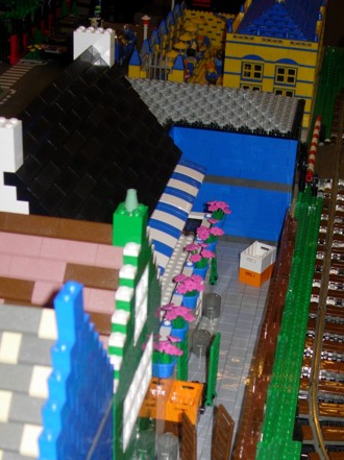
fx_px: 916
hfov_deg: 21.3
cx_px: 186
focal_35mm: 69
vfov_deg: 27.3
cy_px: 406
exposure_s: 1/64
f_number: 2.8
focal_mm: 7.8
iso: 79
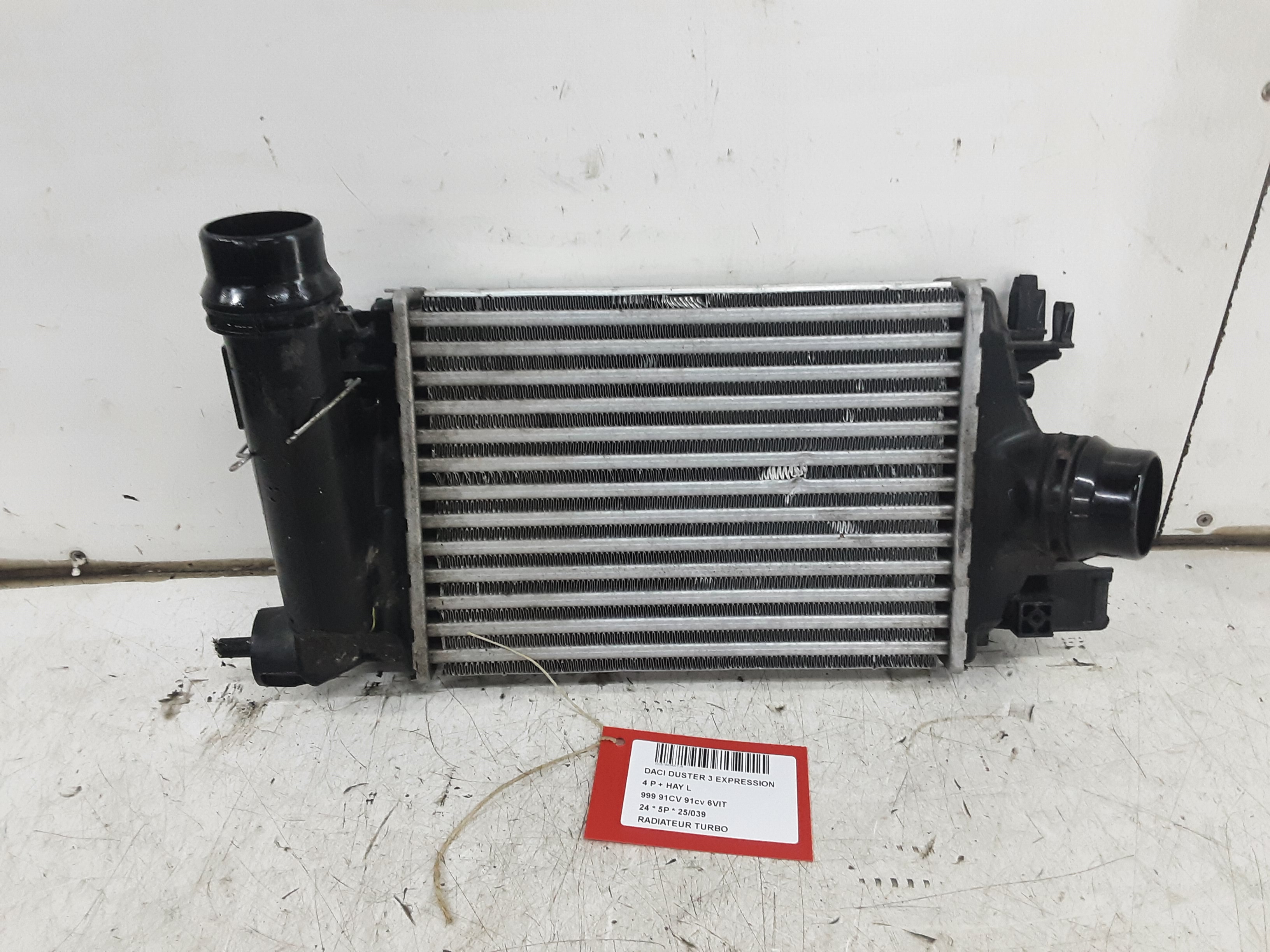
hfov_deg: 65.3
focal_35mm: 27
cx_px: 635
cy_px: 476
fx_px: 991
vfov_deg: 51.4
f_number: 1.9
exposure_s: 1/33
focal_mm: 2.91
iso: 160
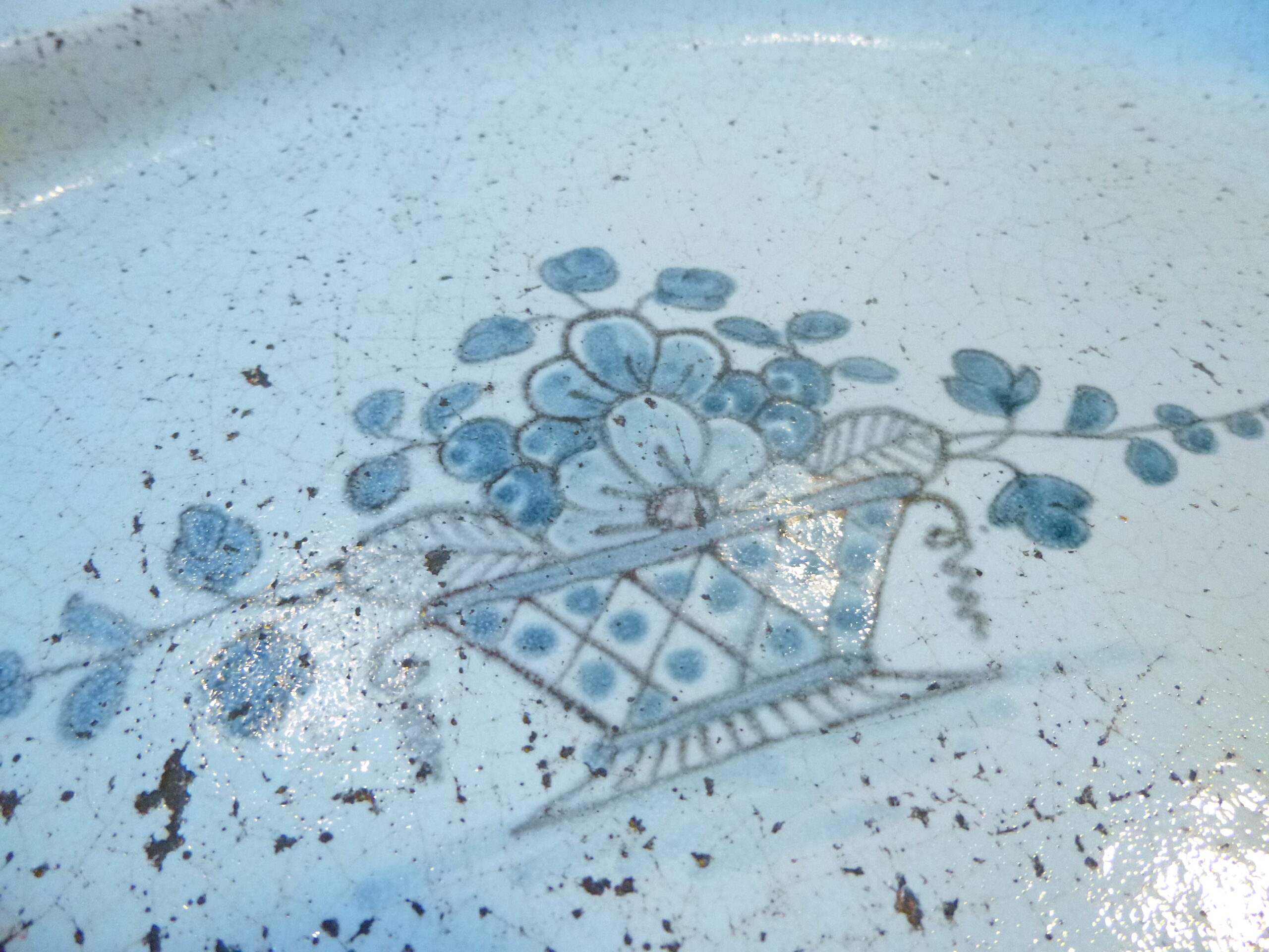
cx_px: 634
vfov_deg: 54.9
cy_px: 476
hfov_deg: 69.4
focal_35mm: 25
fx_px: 916
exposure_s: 1/20
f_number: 3.1
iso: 400
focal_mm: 4.5
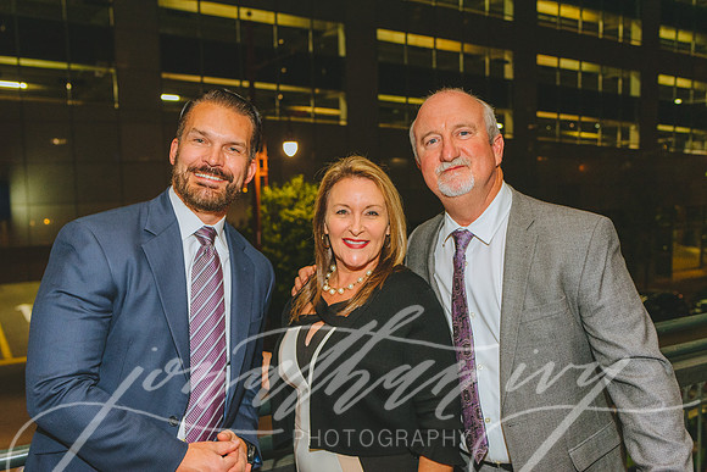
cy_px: 236
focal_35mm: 35
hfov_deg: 54.4
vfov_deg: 37.9
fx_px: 687
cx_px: 354
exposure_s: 1/125
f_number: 4
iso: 2500
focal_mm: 35
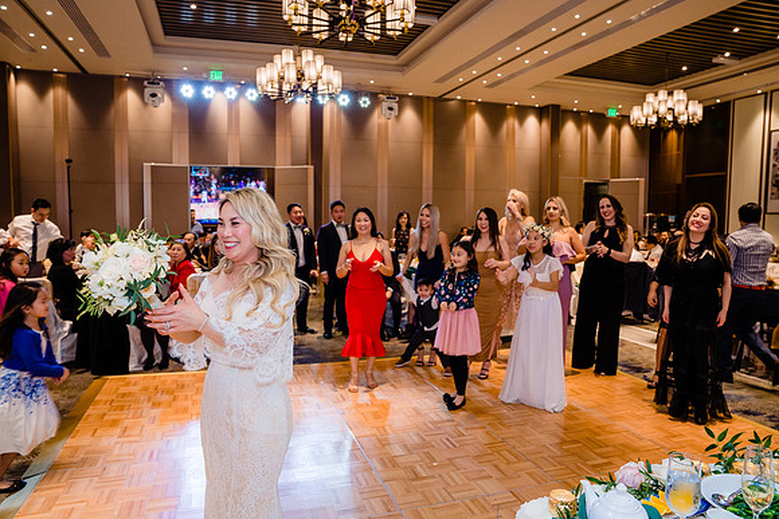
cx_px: 390
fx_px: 519
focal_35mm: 24
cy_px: 260
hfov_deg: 73.7
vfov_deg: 53.2
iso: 1000
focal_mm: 24
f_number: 4
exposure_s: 1/160
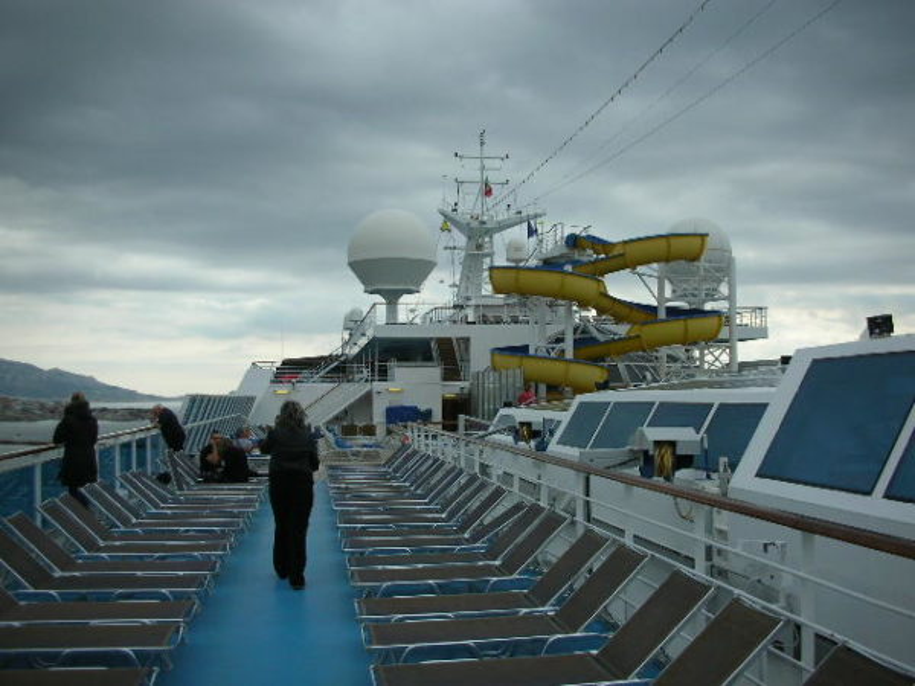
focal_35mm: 35
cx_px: 458
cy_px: 343
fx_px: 925
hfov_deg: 52.6
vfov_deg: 40.7
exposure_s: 1/136
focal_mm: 5.8
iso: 50
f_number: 8.5
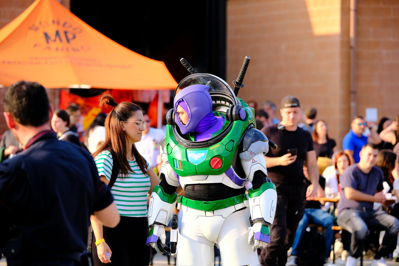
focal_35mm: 210
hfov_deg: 9.8
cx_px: 200
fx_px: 2327
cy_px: 133
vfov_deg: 6.5
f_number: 4
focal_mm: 140
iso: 400
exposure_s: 1/550
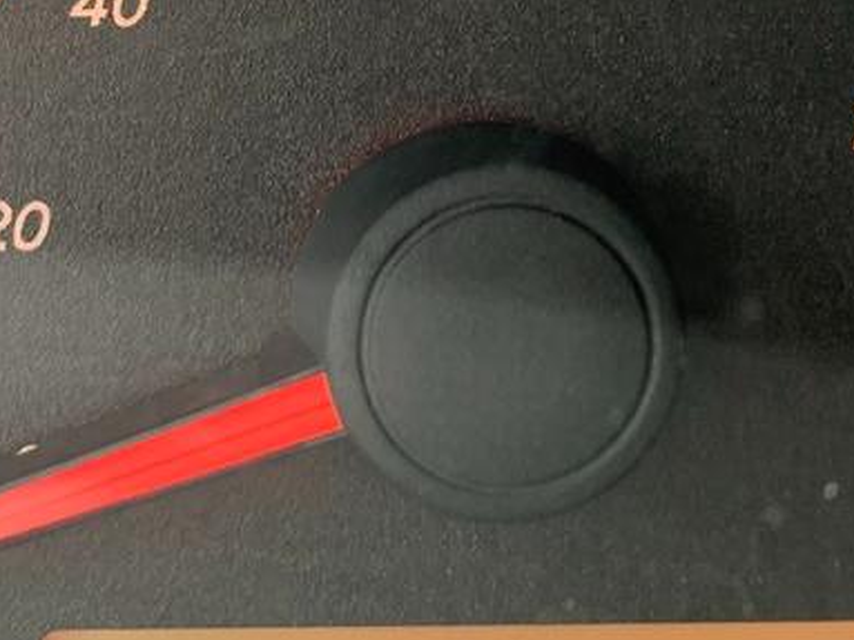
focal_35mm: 87
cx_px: 314
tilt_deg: -29.7
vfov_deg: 16.6
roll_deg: -2.5
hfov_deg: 22.5
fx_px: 2146
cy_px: -22
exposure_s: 1/60
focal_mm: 4.25
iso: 200
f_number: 1.8
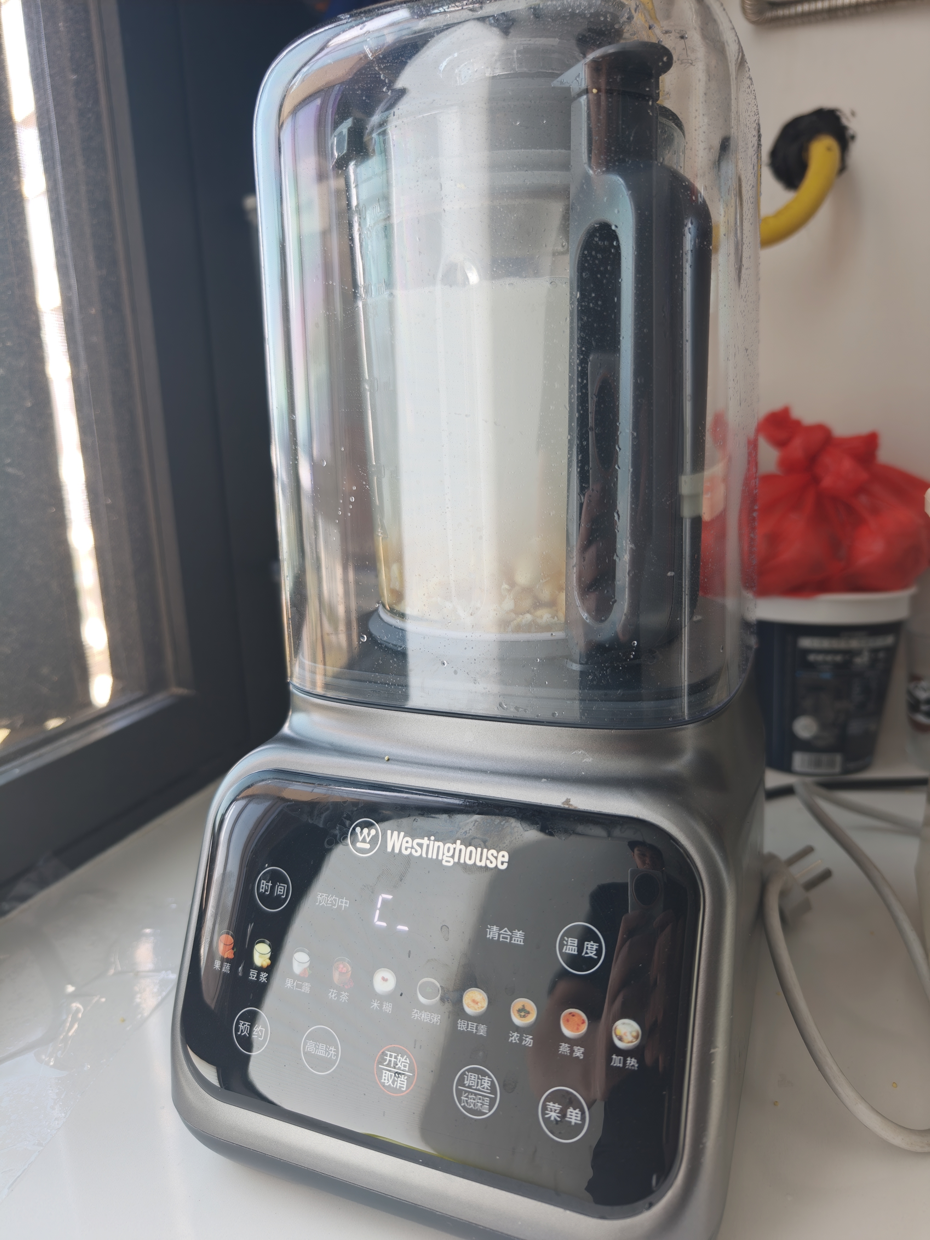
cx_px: 465
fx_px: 824
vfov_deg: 73.9
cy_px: 620
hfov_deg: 58.9
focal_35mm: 23
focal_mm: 8.67
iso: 160
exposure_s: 1/56
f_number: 1.8
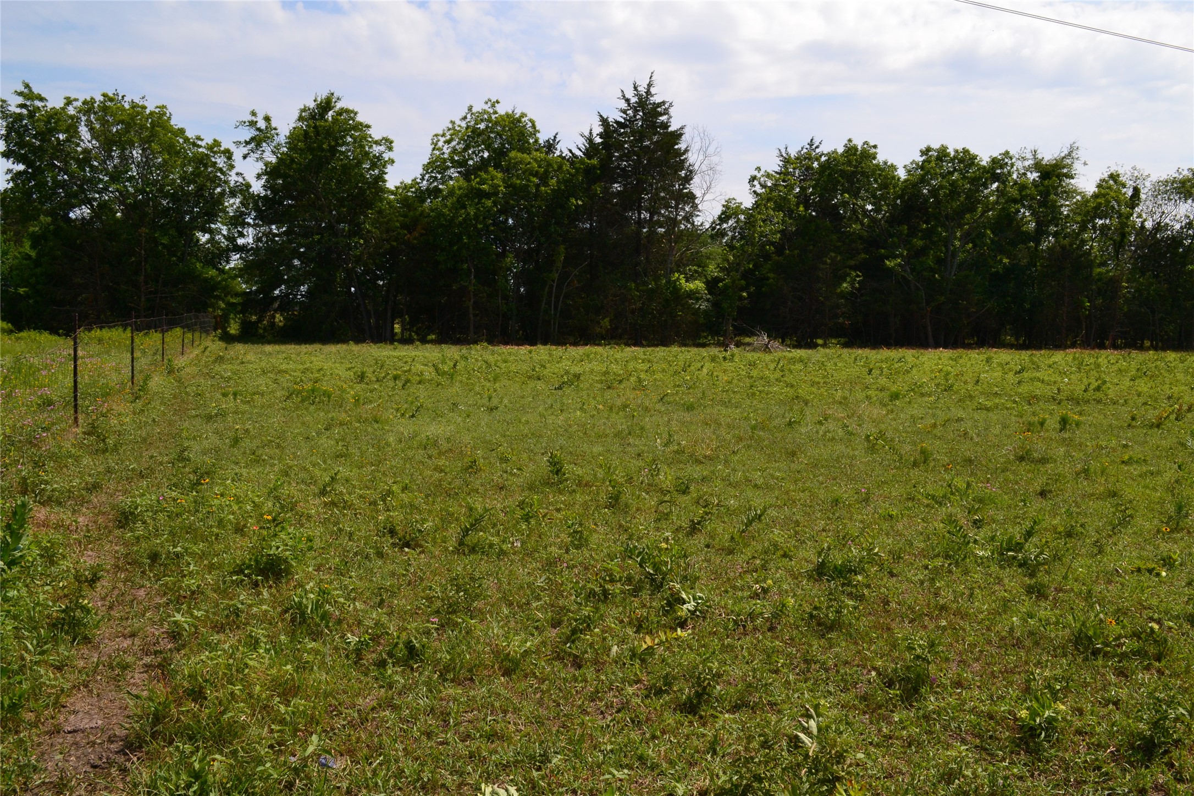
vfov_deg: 40.0
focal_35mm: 33
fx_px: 1094
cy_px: 398
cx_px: 597
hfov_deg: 57.2
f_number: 11
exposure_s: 1/500
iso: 360
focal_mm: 22
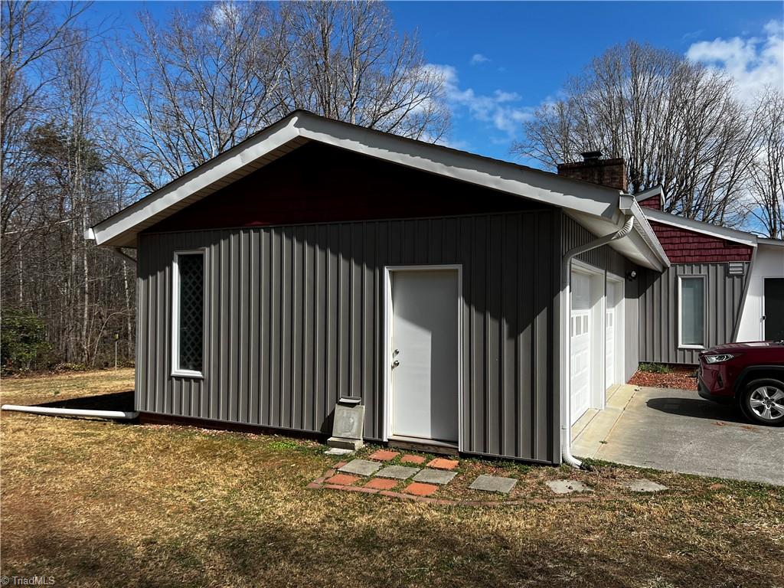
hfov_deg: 67.3
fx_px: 589
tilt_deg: +1.3
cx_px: 392
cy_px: 294
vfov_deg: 53.1
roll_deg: -0.5
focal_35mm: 26
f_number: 1.5
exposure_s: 1/3704
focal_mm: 5.7
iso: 50
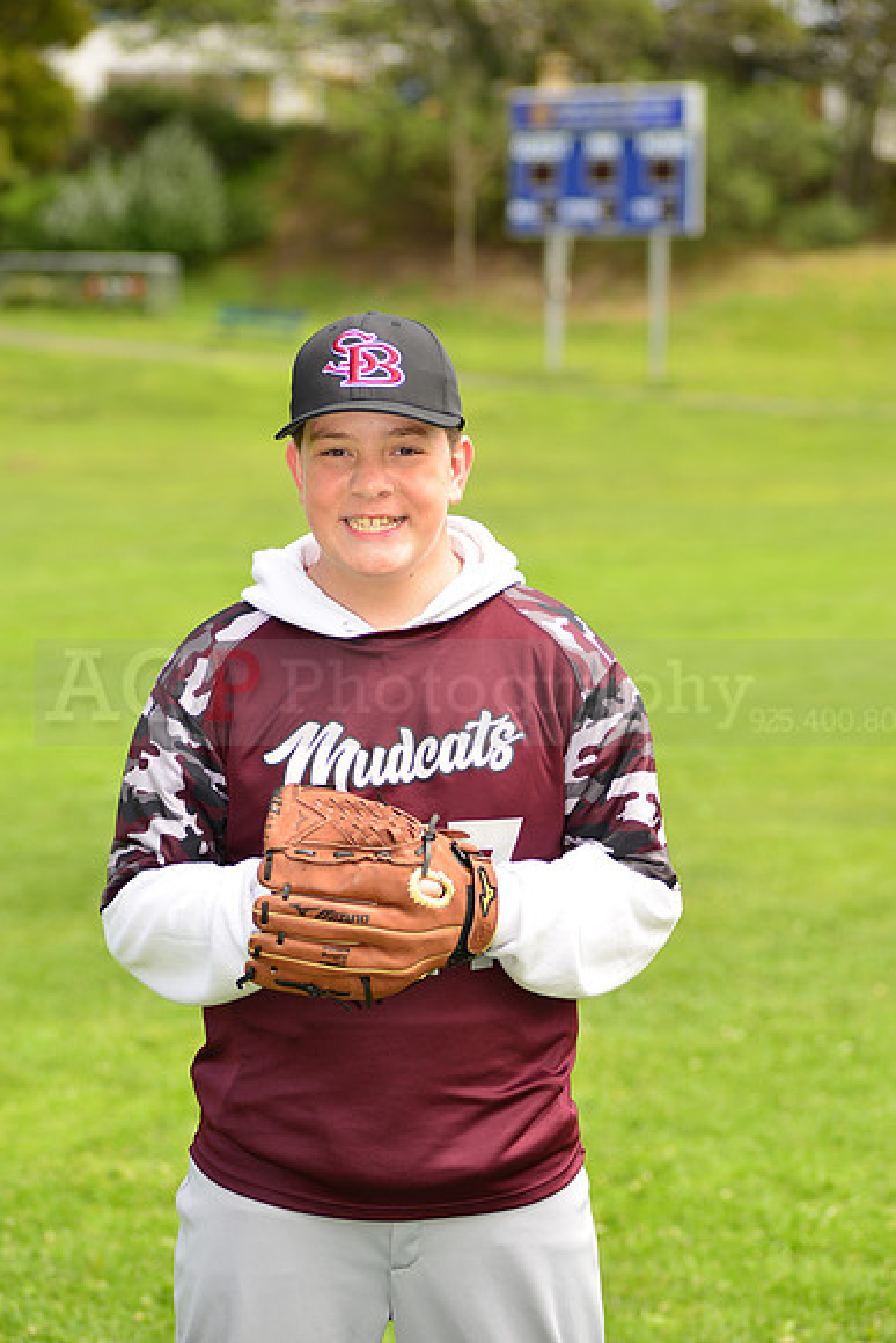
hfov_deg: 12.5
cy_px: 672
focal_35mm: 110
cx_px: 448
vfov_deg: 18.6
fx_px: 4104
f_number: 5
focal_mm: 110
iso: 100
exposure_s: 1/250
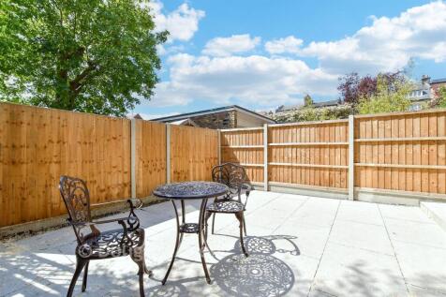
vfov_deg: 77.3
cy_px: 148
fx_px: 186
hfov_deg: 100.4
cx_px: 223
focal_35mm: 15
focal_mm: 10
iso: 160
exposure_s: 1/320
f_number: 8
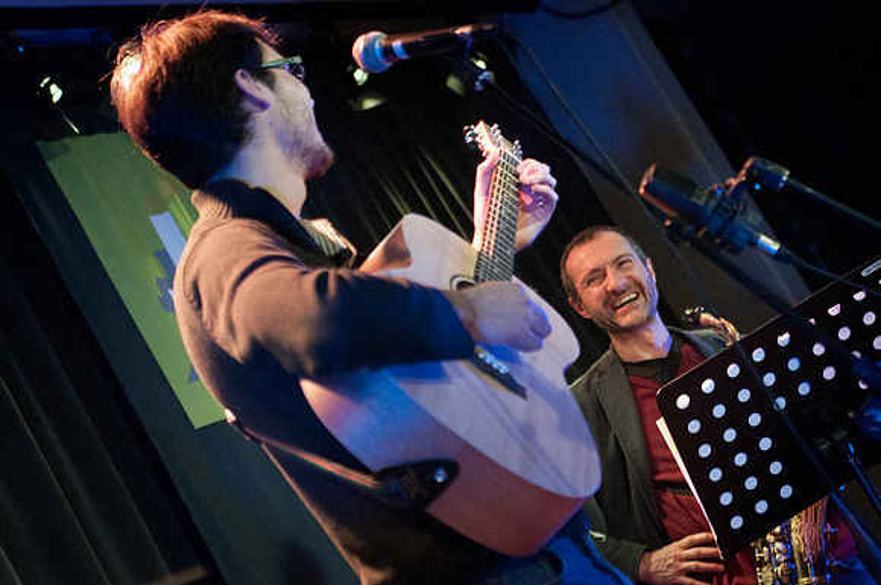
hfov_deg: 19.5
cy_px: 292
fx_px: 2566
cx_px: 440
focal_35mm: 105
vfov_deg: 13.0
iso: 800
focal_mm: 70
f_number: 2.8
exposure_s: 1/80
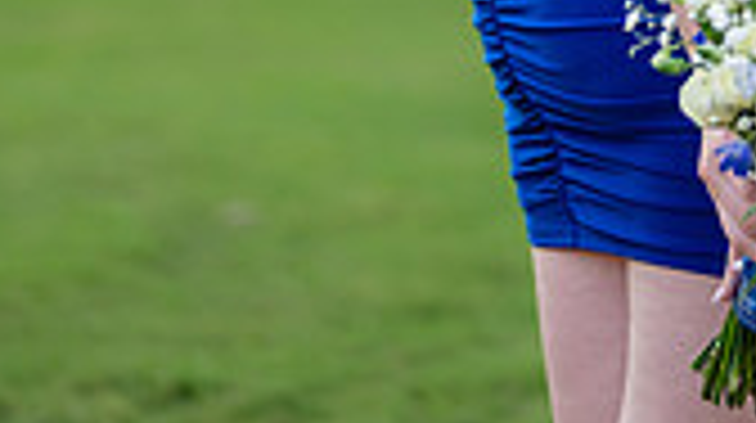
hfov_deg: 9.7
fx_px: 4425
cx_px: 793
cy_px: -531
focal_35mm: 221
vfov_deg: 5.3
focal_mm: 50
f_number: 1.2
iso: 200
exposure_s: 1/2000
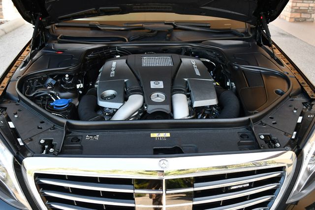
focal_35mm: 36
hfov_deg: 53.1
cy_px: 105
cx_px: 158
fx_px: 315
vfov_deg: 36.9
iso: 400
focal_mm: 18
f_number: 4
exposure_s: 1/250
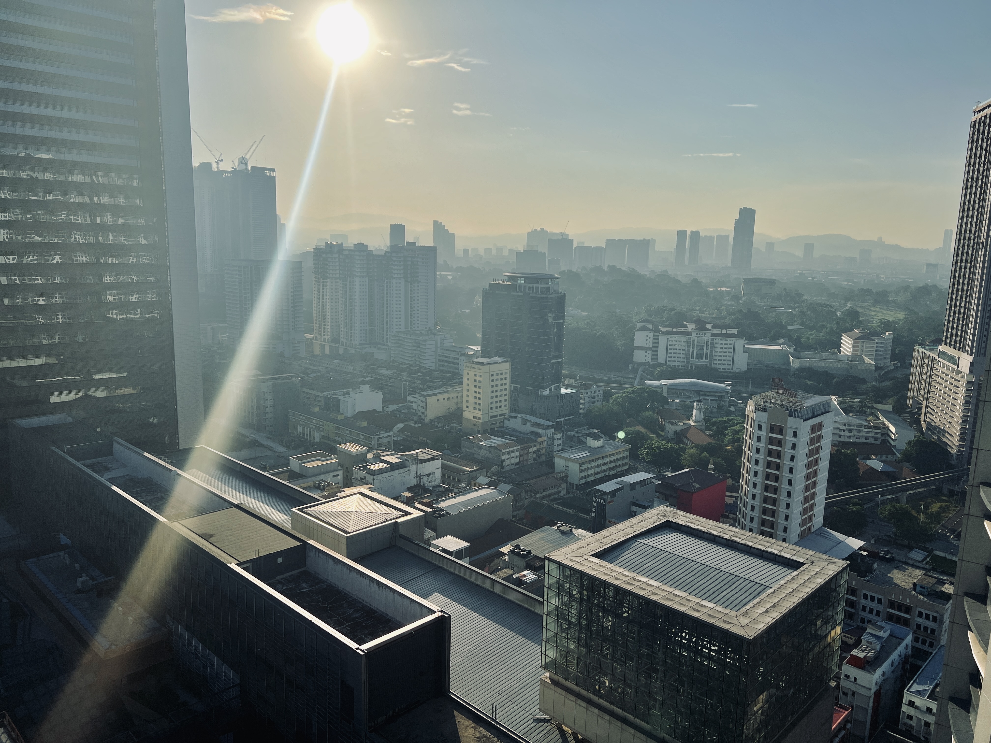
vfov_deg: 53.1
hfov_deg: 67.3
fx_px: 744
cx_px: 496
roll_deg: -1.5
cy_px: 372
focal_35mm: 26
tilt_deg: -10.1
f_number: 1.5
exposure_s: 1/5587
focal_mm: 5.7
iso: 50
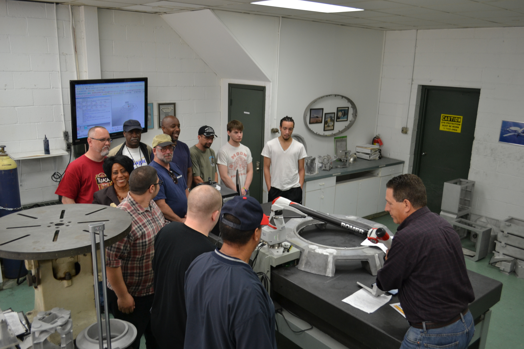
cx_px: 262
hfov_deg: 61.9
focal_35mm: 30
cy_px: 174
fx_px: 437
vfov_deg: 43.6
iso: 400
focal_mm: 20
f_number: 3.8
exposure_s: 1/60
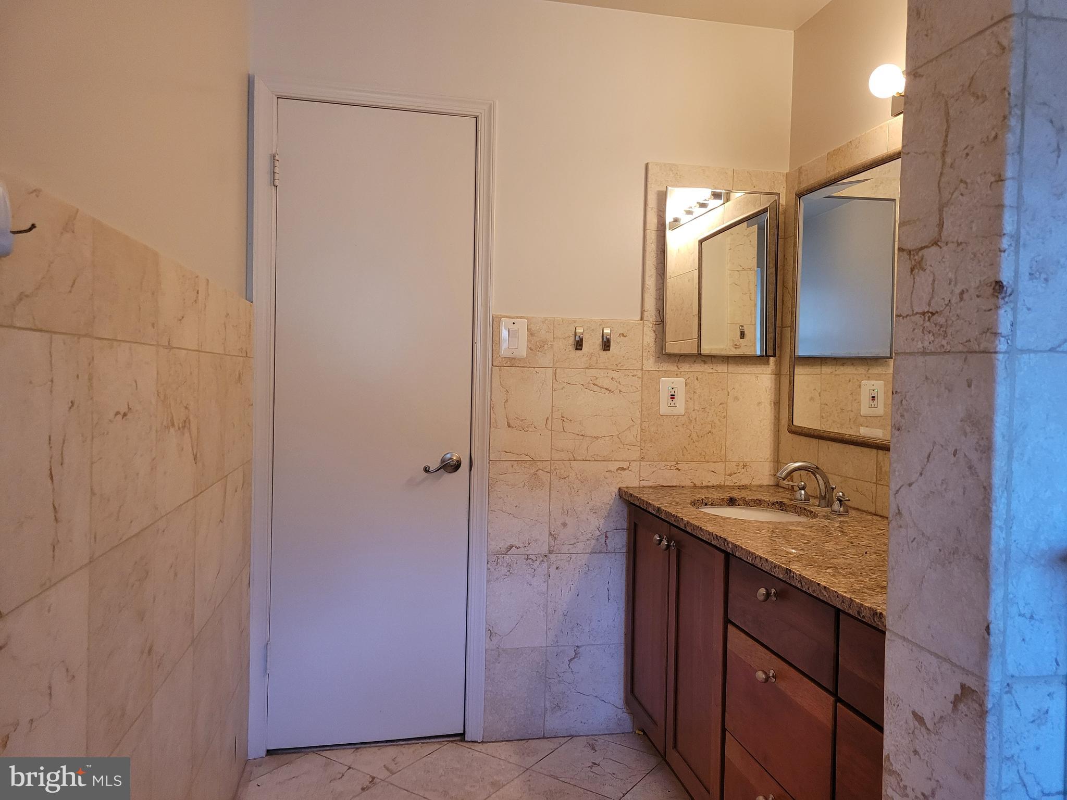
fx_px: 801
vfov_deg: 53.1
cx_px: 534
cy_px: 400
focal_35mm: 26
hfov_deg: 67.3
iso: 320
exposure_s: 1/120
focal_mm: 5.4
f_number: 1.8
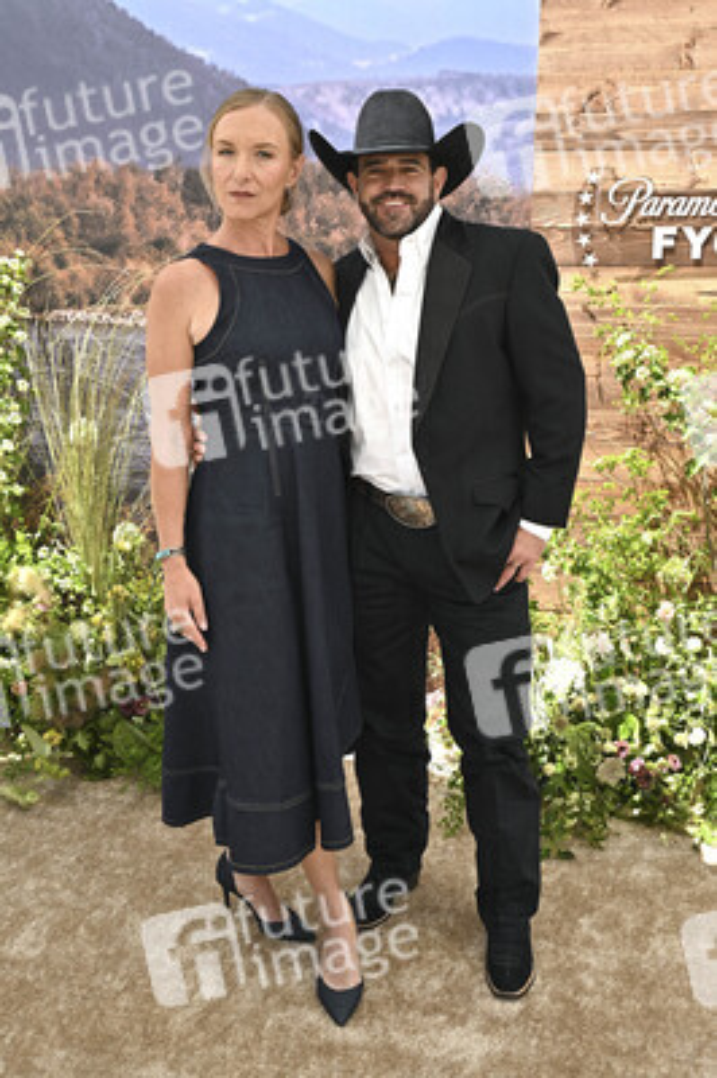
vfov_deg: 54.5
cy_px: 539
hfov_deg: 37.8
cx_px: 358
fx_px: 1047
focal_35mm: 35
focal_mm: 35
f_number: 7.1
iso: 250
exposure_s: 1/320
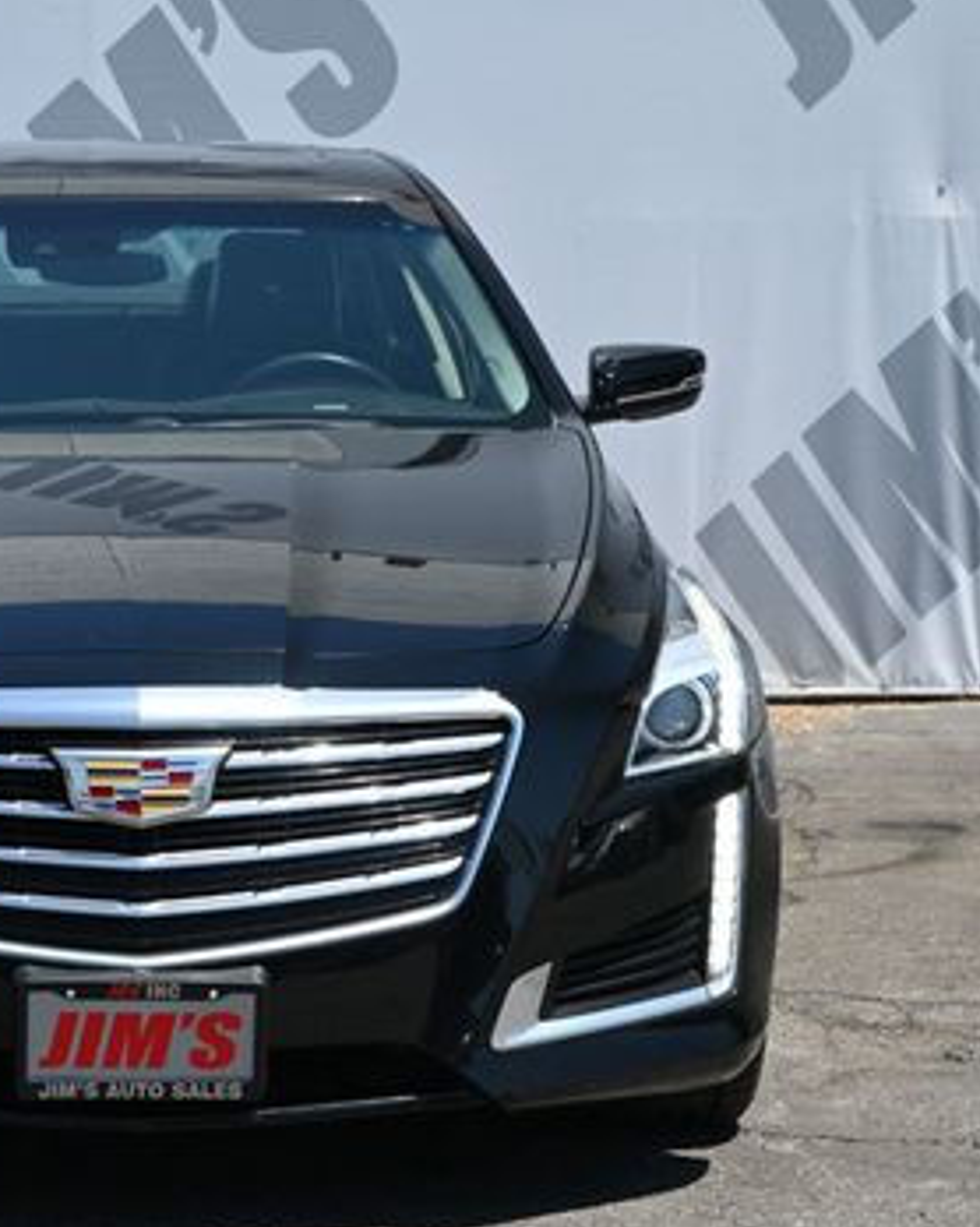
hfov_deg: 14.4
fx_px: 3841
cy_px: 605
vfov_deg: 18.1
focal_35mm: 106
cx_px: 116
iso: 140
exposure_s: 1/250
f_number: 5.6
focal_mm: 41
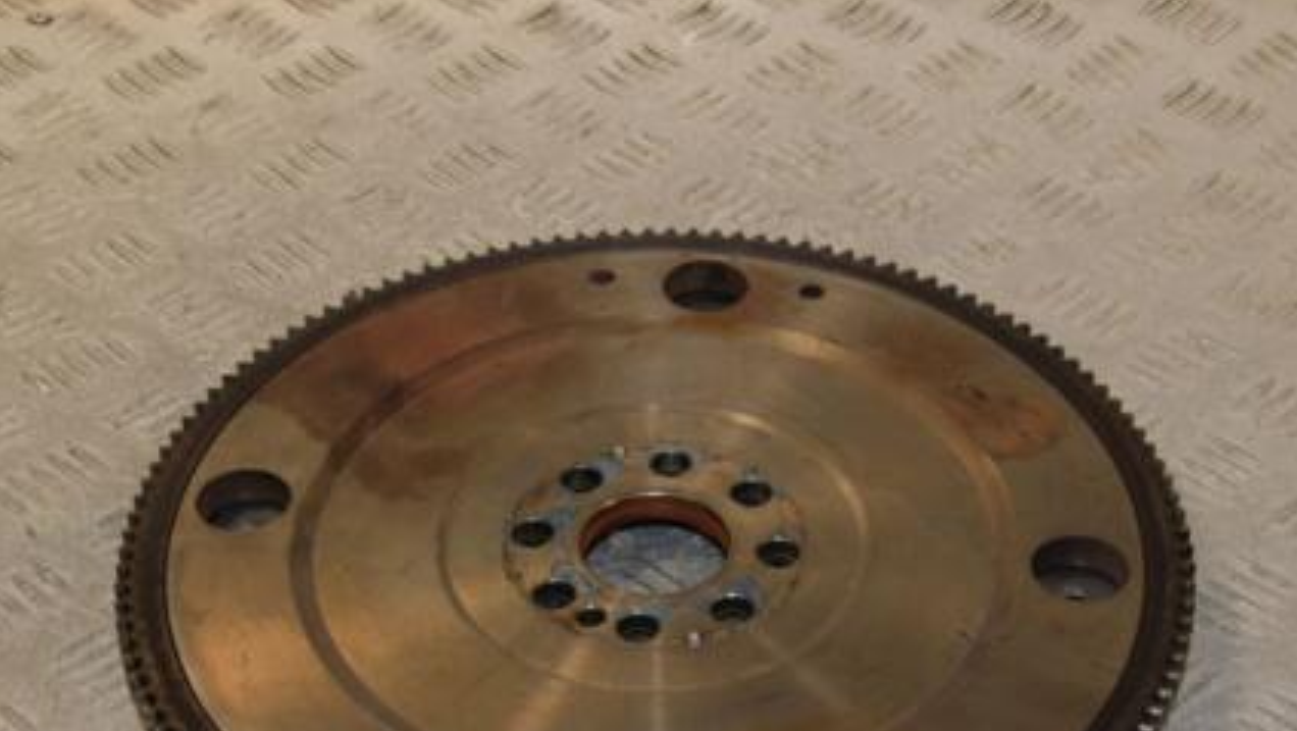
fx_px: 2675
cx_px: 661
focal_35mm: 78
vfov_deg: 15.5
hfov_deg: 27.3
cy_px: 511
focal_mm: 35
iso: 800
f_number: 8
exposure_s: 1/200
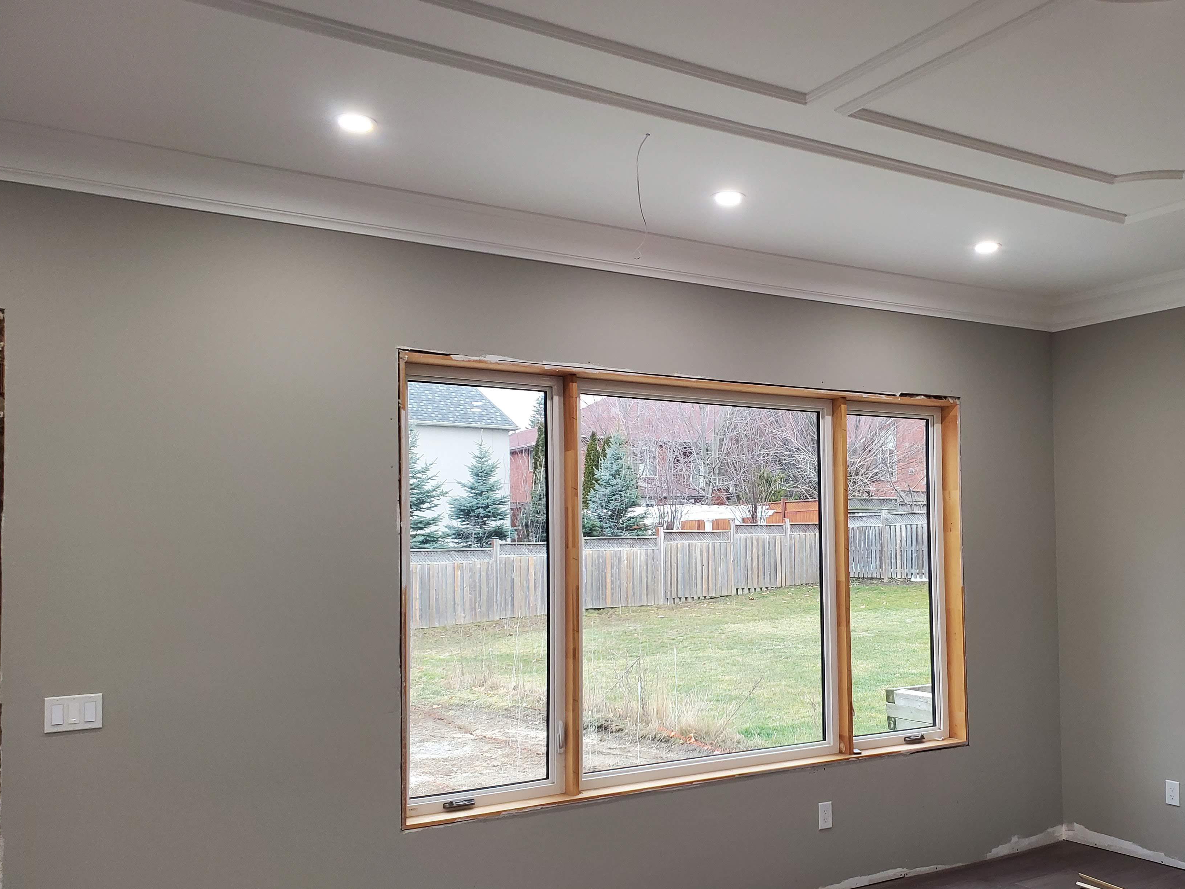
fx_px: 1095
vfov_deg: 44.1
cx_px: 707
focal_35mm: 32
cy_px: 507
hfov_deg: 56.4
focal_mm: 4.3
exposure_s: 1/120
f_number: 2.4
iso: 200
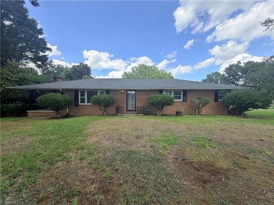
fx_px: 111
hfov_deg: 102.1
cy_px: 102
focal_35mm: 14
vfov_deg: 85.7
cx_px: 137
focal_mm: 2.22
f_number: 2.2
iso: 40
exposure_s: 1/760
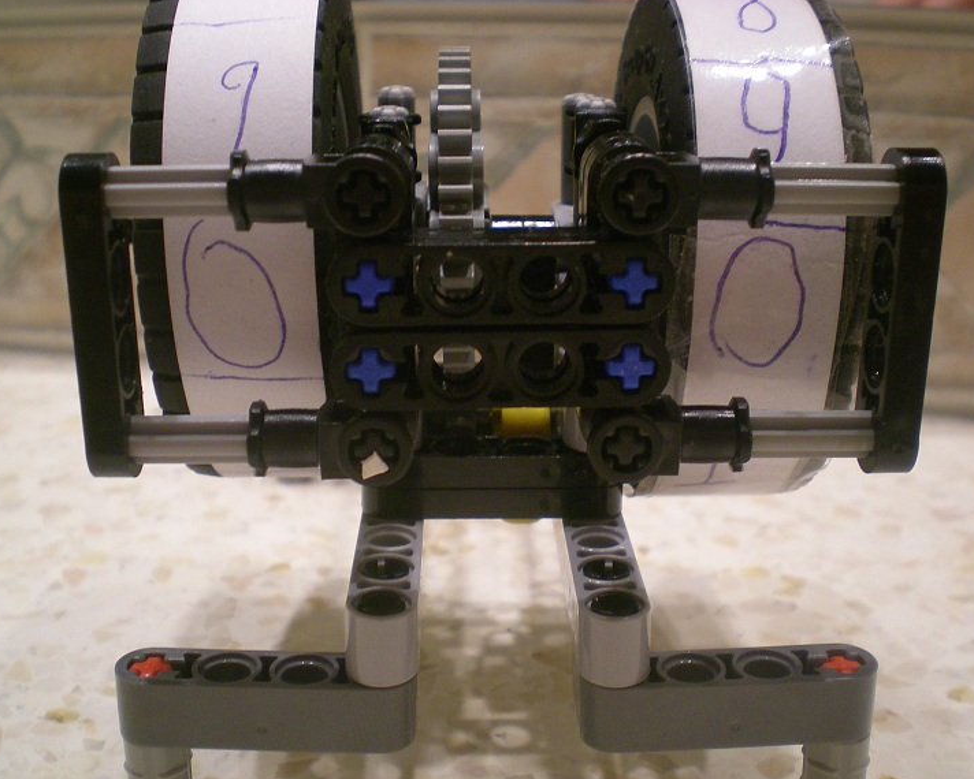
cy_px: 388
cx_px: 486
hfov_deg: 45.8
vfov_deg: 37.4
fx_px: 1153
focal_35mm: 40
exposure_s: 1/11.4
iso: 200
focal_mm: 6.3
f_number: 3.1
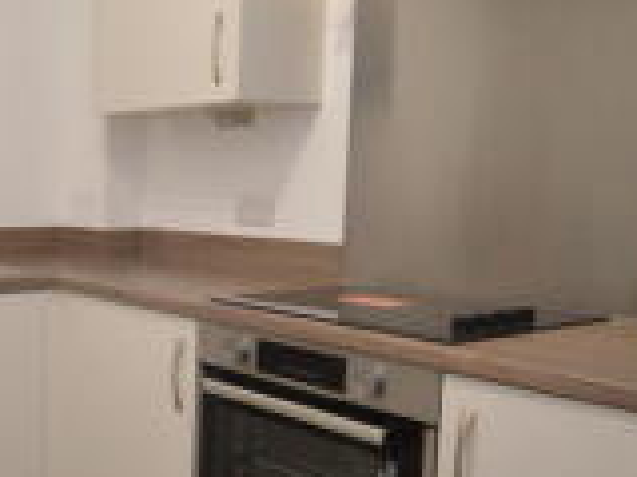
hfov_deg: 38.3
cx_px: -20
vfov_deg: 33.5
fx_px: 791
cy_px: 272
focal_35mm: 43
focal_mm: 10
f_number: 4
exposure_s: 1/60
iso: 560
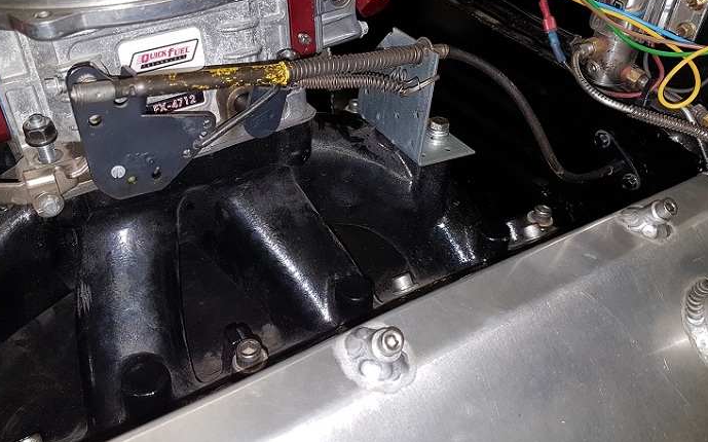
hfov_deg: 59.7
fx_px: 617
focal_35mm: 32
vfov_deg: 39.1
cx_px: 351
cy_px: 163
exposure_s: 1/50
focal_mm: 4.2
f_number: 1.7
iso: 80
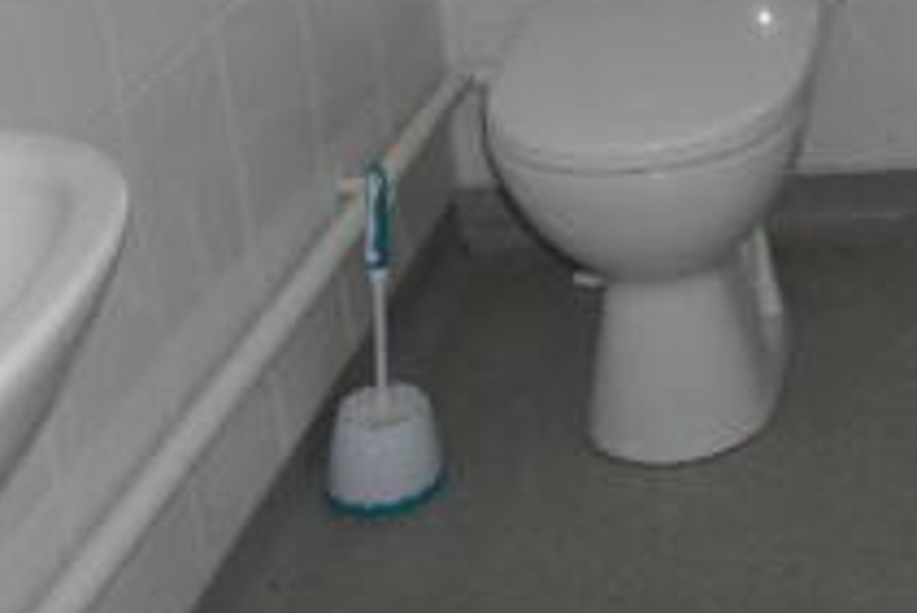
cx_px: 1110
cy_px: -228
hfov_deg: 26.0
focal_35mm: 69
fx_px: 1759
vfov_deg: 18.2
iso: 100
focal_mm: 4
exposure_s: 1/30
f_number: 3.2
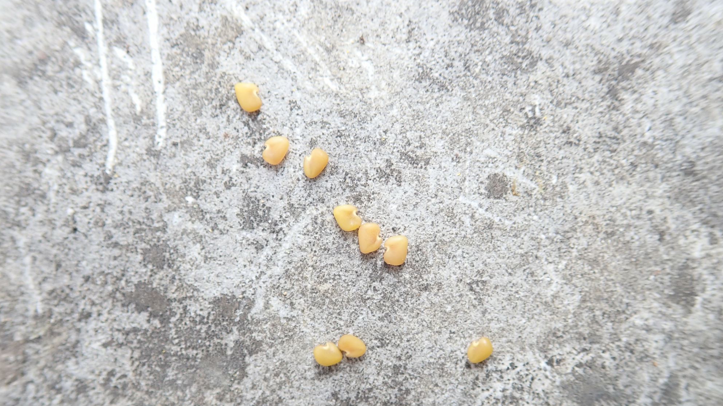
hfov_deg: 59.5
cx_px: 358
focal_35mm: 33
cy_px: 239
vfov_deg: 35.5
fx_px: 633
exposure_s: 1/125
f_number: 2.3
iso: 125
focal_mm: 5.5
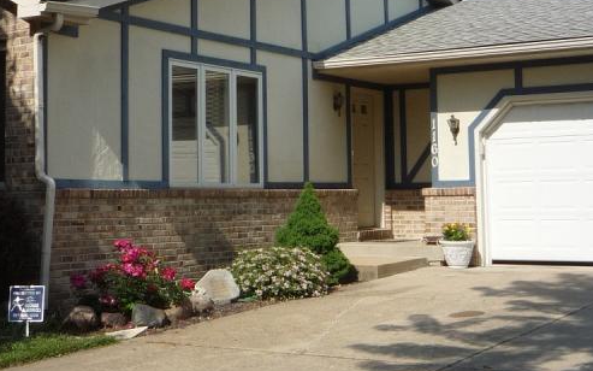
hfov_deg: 31.0
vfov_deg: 19.6
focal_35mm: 66
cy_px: 117
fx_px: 1067
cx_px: 262
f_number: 5.6
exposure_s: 1/500
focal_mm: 5.2
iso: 100
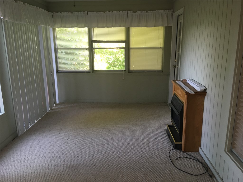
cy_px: 91
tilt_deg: -14.0
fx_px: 204
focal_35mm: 29
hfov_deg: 61.7
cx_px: 122
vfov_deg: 48.2
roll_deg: +0.1
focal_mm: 4.15
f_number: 2.2
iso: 80
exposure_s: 1/30
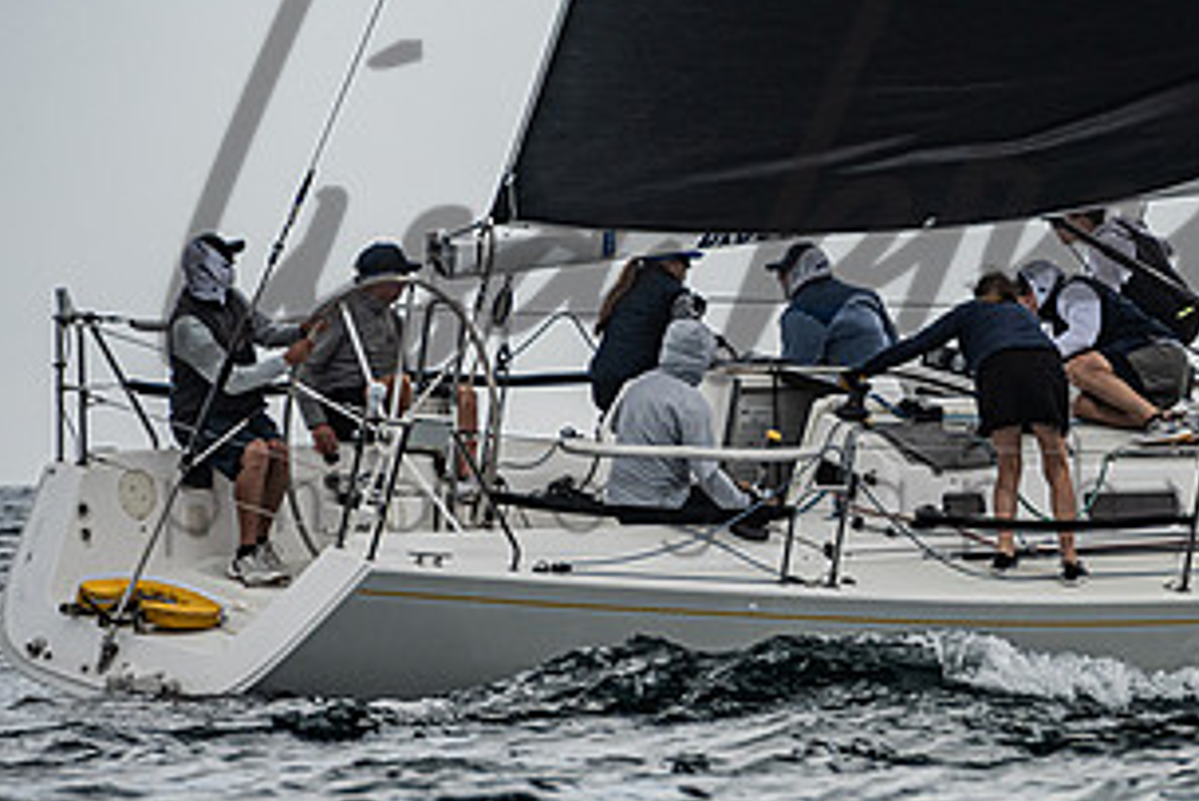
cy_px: 254
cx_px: 999
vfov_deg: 2.1
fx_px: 21658
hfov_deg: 3.2
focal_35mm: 650
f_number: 8
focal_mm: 300
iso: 400
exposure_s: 1/2500
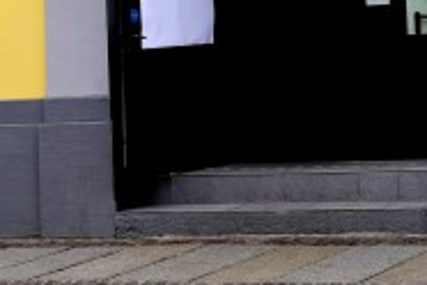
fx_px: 1732
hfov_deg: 13.7
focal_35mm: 146
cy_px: -253
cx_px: 478
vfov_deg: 8.9
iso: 200
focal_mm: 34
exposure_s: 1/125
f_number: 8
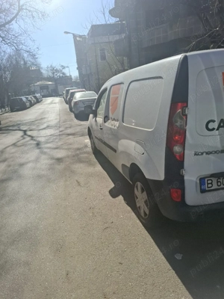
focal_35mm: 23
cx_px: 112
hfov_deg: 58.9
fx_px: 198
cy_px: 150
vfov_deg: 73.9
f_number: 1.8
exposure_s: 1/3333
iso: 50
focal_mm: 5.54
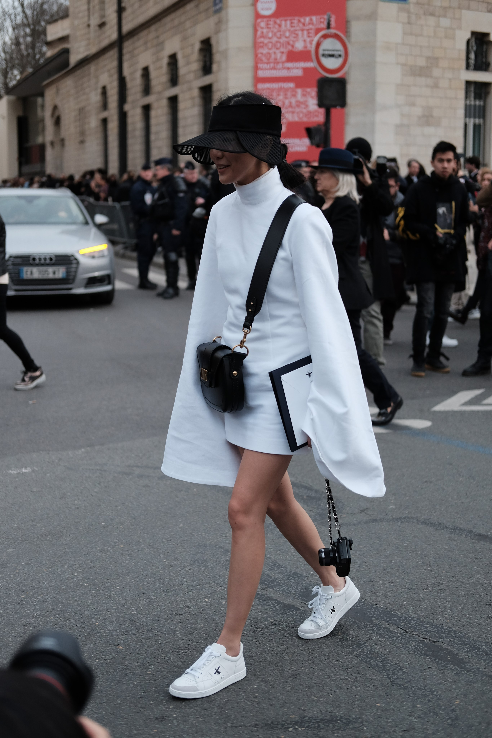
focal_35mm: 53
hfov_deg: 25.5
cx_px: 246
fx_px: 1086
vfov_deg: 37.5
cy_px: 369
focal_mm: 35
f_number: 2
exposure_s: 1/4000
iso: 400
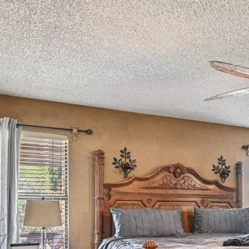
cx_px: 226
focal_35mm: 43
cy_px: 205
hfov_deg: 36.6
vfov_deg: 37.5
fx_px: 350
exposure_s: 1/3.33
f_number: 8
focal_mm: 20
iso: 400
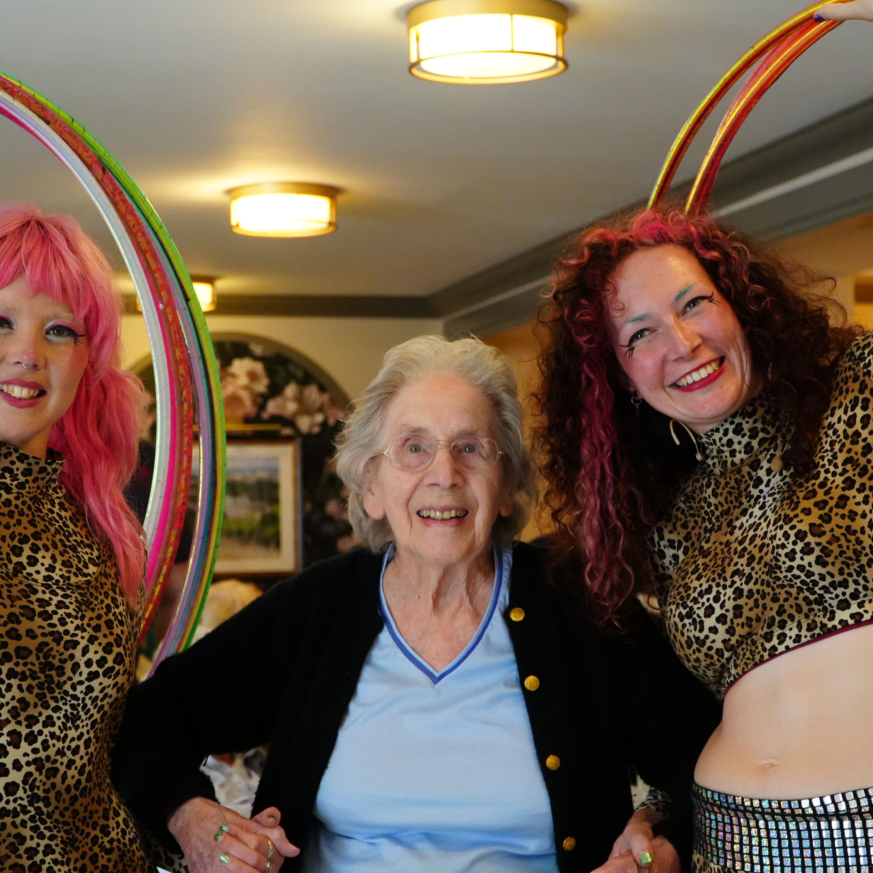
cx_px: 443
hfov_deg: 26.1
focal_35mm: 66
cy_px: 443
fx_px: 1883
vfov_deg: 26.1
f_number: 4
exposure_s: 1/160
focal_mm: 34
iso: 4000
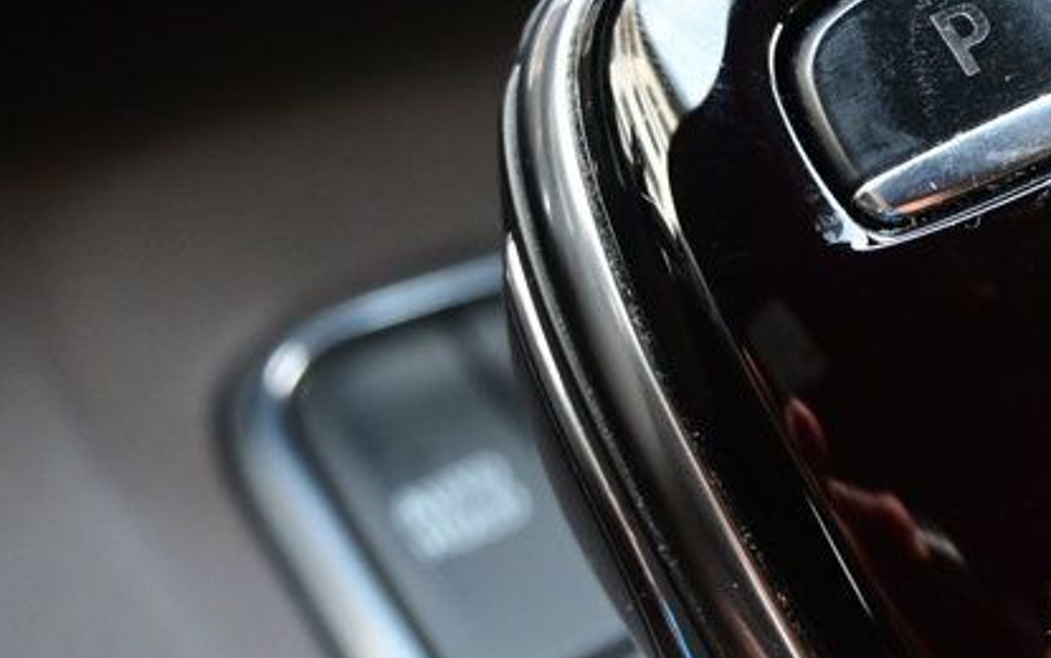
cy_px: 572
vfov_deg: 11.4
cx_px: 1203
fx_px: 3293
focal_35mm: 115
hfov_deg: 17.4
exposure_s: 1/50
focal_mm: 30.5
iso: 800
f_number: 4.8
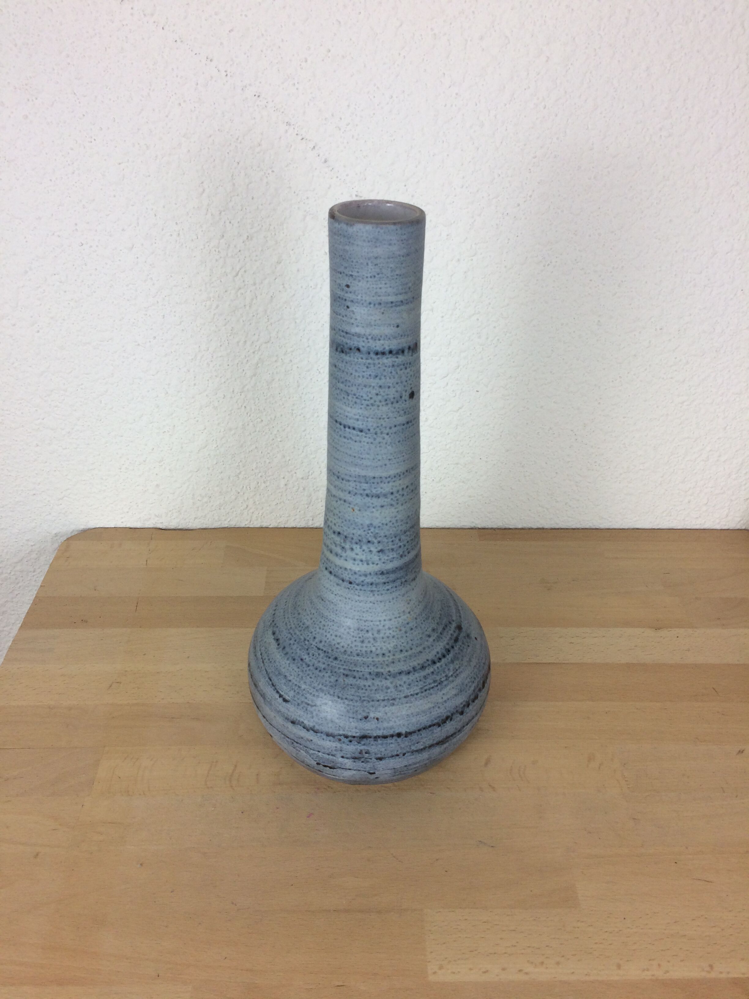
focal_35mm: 29
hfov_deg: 48.2
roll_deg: -0.6
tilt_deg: -33.7
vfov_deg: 61.7
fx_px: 837
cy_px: 500
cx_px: 374
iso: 64
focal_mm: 4.15
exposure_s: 1/100
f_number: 2.2
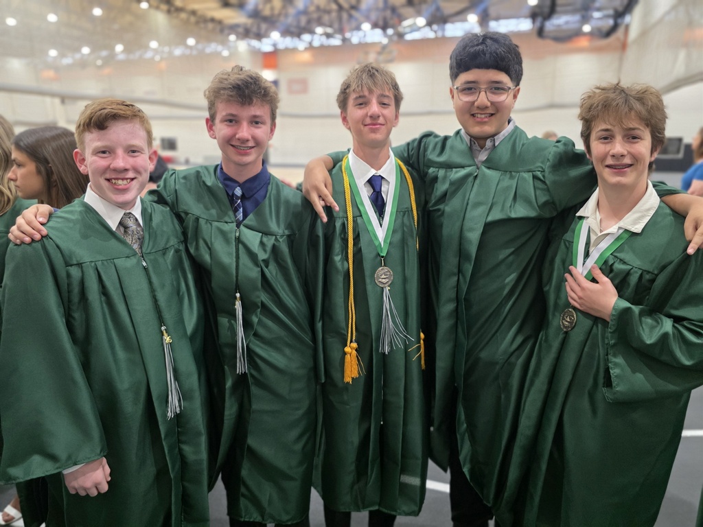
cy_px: 264
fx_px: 467
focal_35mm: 23
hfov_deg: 73.9
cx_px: 352
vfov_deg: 58.9
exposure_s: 1/120
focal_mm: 6.3
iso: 640
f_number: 1.7
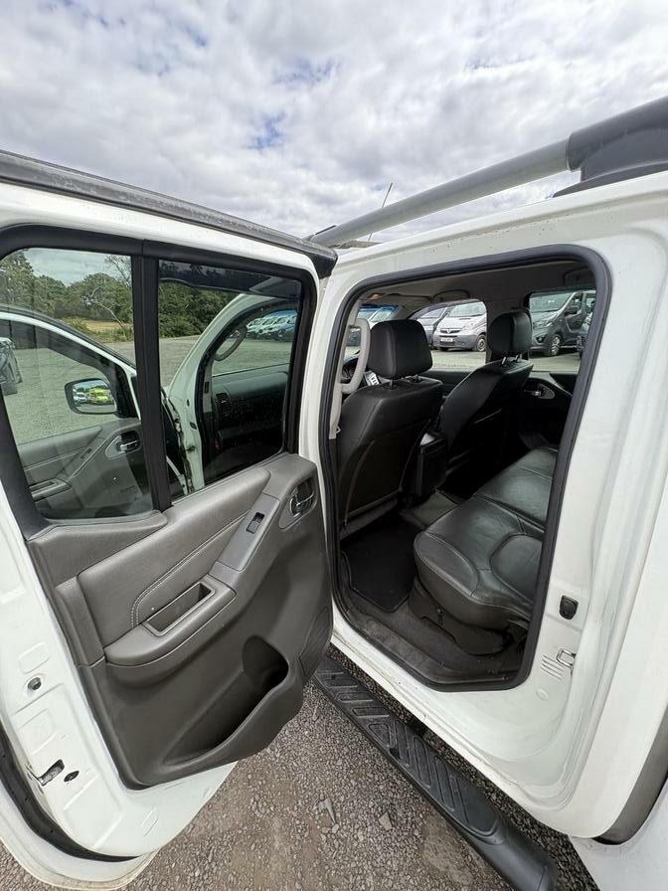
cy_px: 446
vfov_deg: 102.1
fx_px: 360
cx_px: 334
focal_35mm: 14
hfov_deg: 85.7
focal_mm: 2.22
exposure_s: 1/266
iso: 64
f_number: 2.2
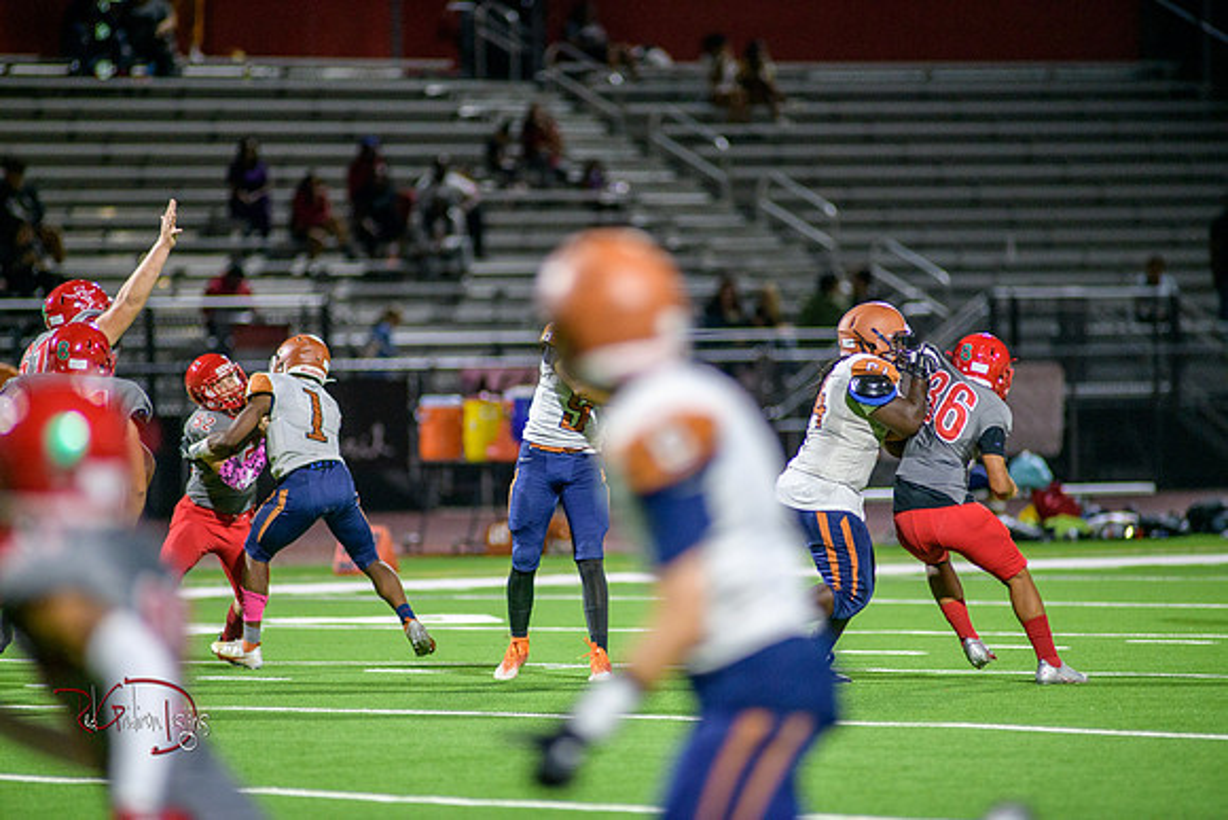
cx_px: 614
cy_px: 410
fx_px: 10235
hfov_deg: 6.9
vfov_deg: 4.6
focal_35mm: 300
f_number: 2.8
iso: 2000
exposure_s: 1/500
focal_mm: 300
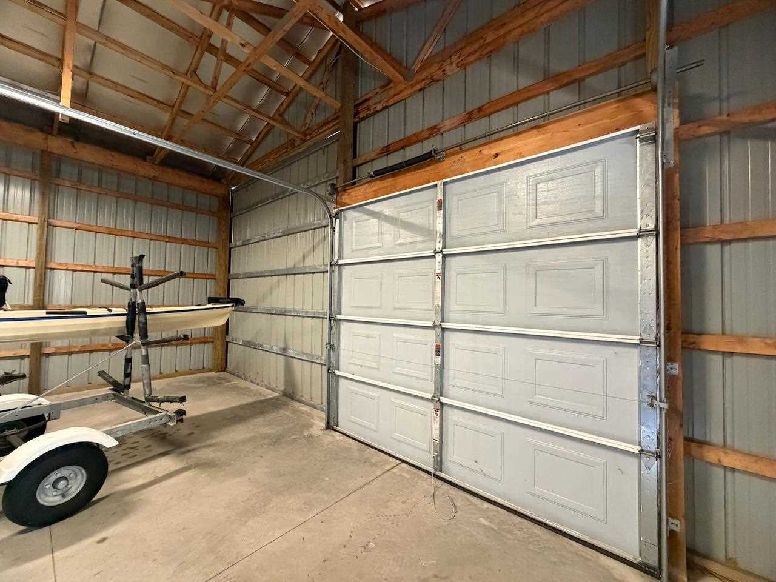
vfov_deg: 85.7
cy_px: 291
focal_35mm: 14
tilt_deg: +2.1
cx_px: 388
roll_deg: -1.8
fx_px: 314
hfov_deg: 102.1
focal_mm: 2.22
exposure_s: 1/60
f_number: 2.2
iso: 640
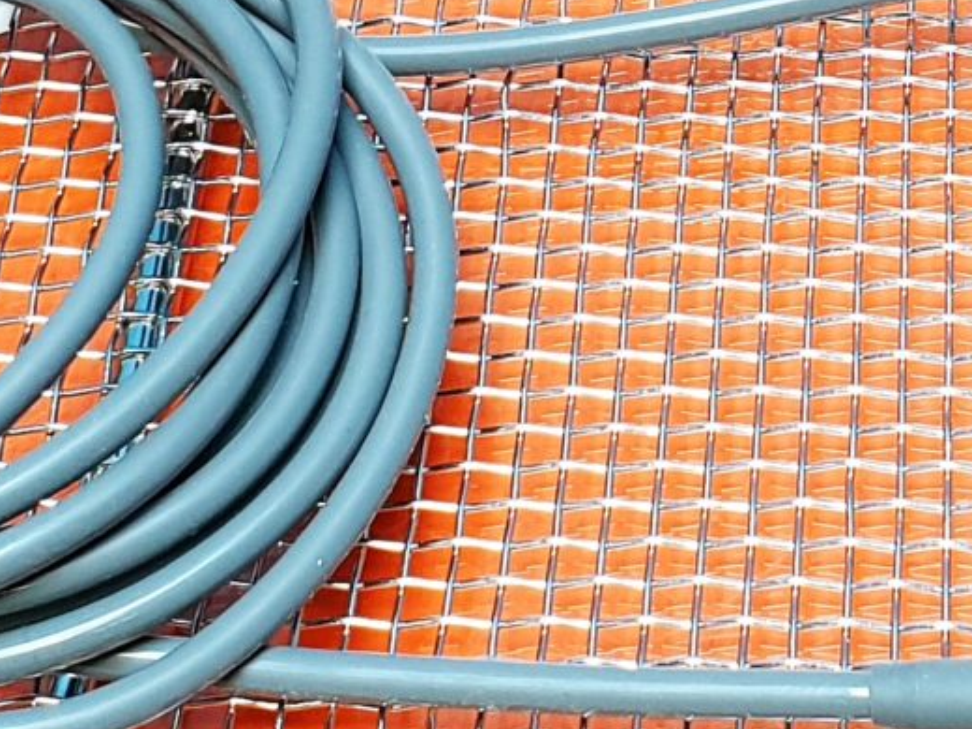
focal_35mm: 128
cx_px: 826
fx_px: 3594
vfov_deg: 11.4
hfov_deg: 15.3
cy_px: -103
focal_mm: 4.3
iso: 160
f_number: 2.4
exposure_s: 1/50
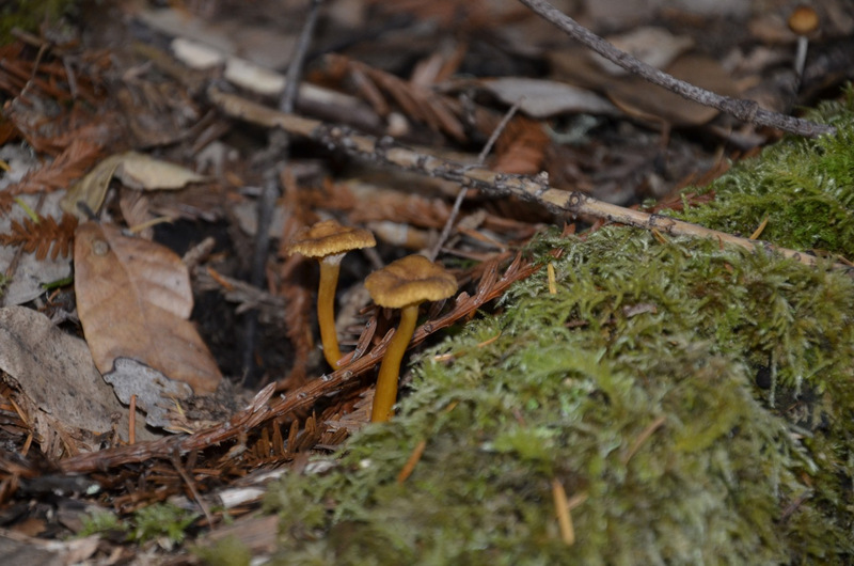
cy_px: 283
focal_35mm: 158
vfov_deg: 8.7
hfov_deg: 13.1
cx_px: 427
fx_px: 3729
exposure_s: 1/60
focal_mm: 105
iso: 800
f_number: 5.6
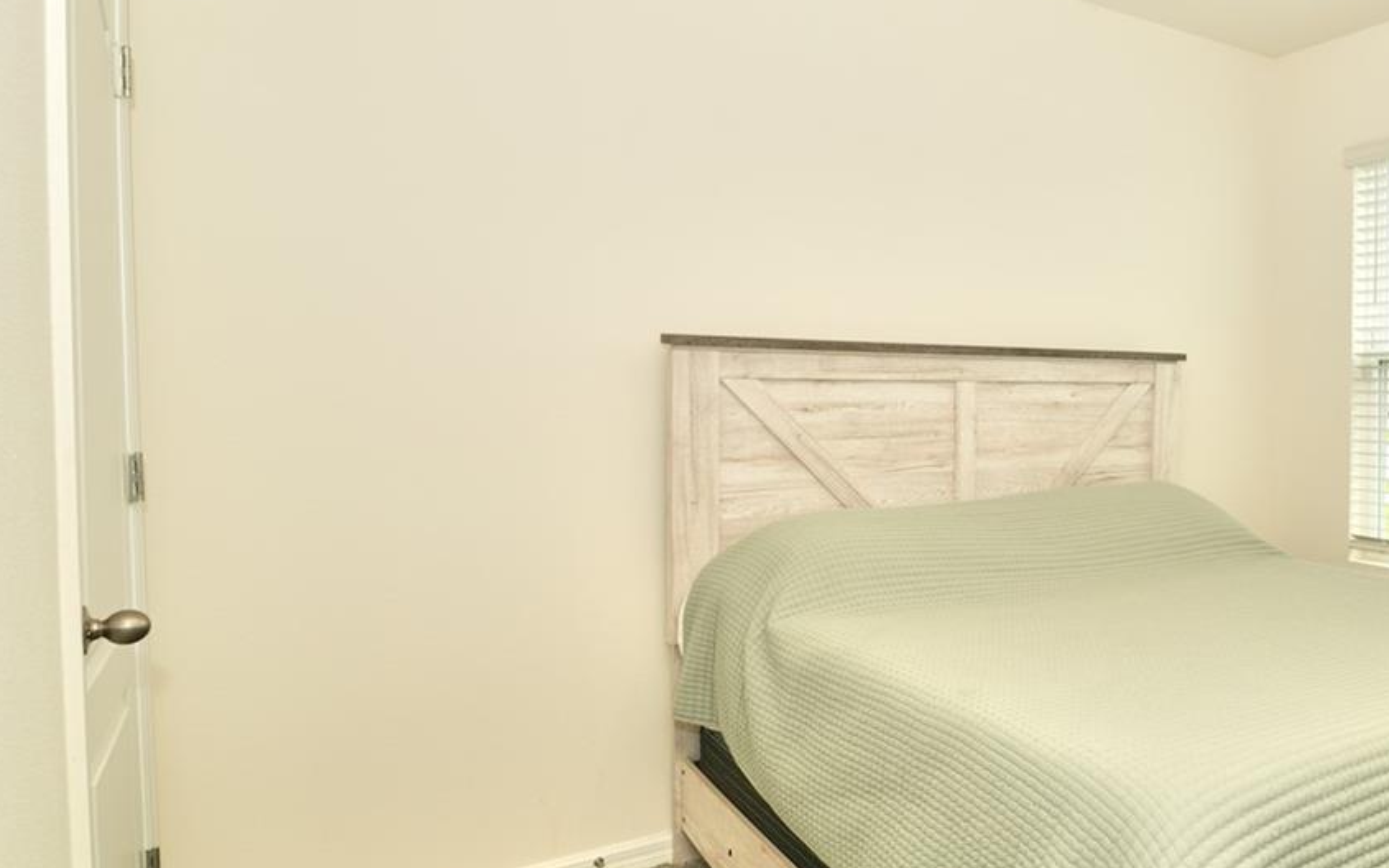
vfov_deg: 46.0
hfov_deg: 57.5
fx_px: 1022
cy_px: 429
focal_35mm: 27
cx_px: 1279
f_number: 4
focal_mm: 14
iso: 400
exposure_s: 1/200
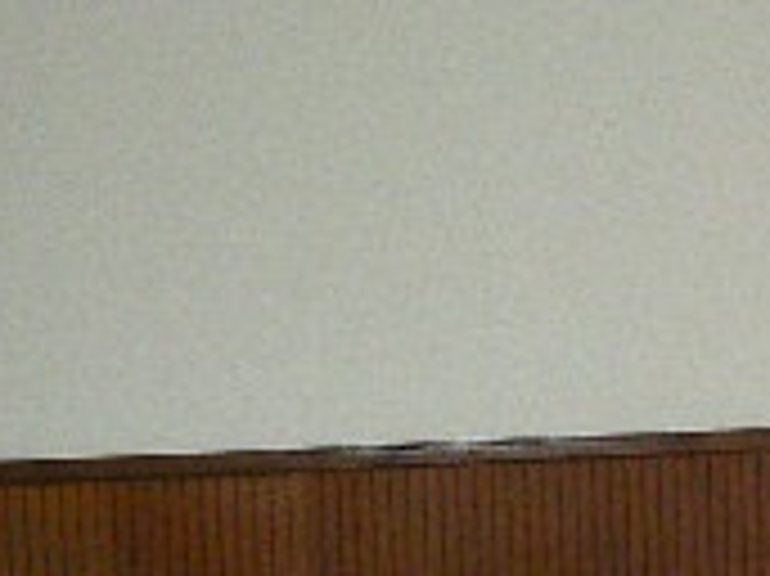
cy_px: 288
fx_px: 3001
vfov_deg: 11.0
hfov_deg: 13.1
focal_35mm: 135
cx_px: 1414
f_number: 2.8
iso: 250
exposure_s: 1/30
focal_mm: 6
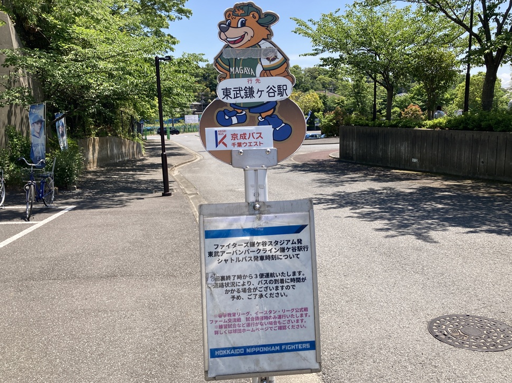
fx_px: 429
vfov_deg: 48.2
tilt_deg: -10.0
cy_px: 195
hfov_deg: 61.7
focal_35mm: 29
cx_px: 264
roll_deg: +1.8
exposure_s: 1/1080
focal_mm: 3.99
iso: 20
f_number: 1.8
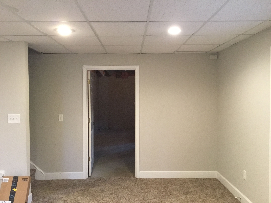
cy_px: 102
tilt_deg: -2.3
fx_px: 243
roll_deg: +1.4
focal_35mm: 31
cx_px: 136
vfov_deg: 45.4
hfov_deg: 58.4
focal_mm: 3.3
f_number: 2.4
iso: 200
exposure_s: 1/20
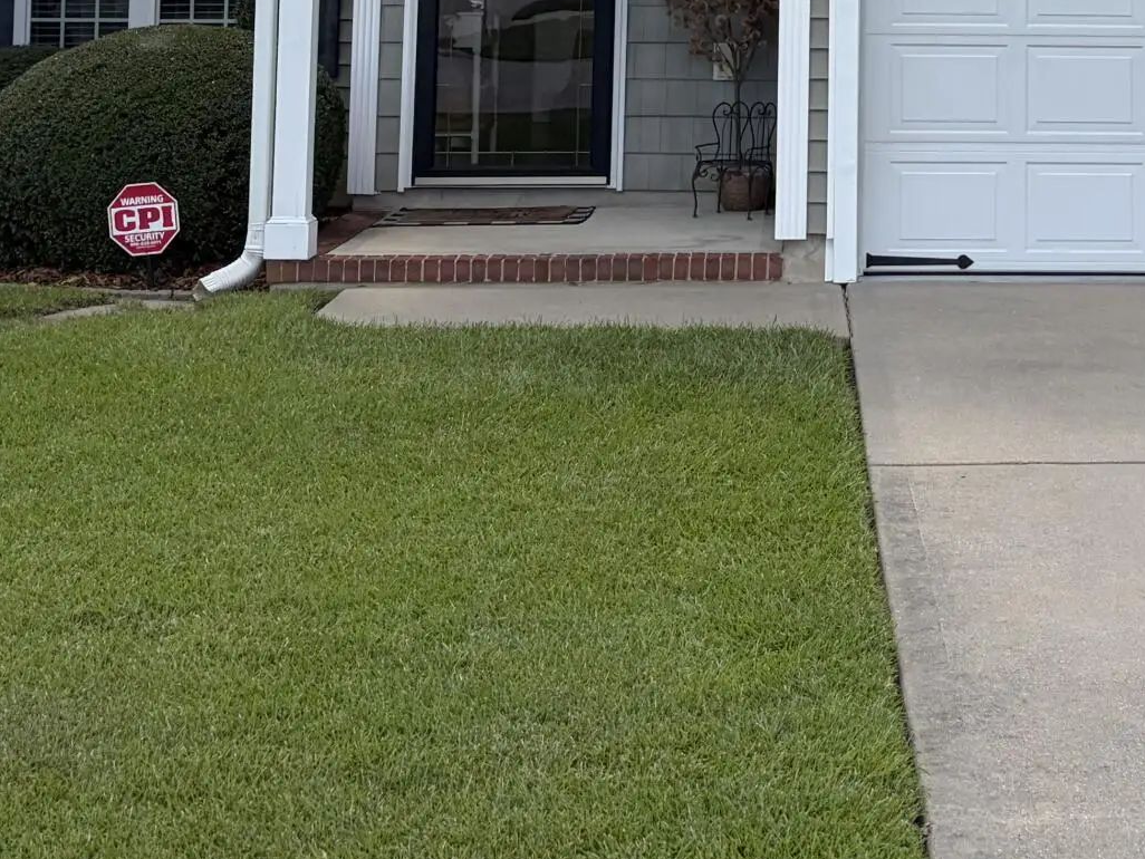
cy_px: -280
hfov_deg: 25.1
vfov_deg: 18.0
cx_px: 975
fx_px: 2514
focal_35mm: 76
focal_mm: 5.96
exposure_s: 1/2985
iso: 64
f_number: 1.6
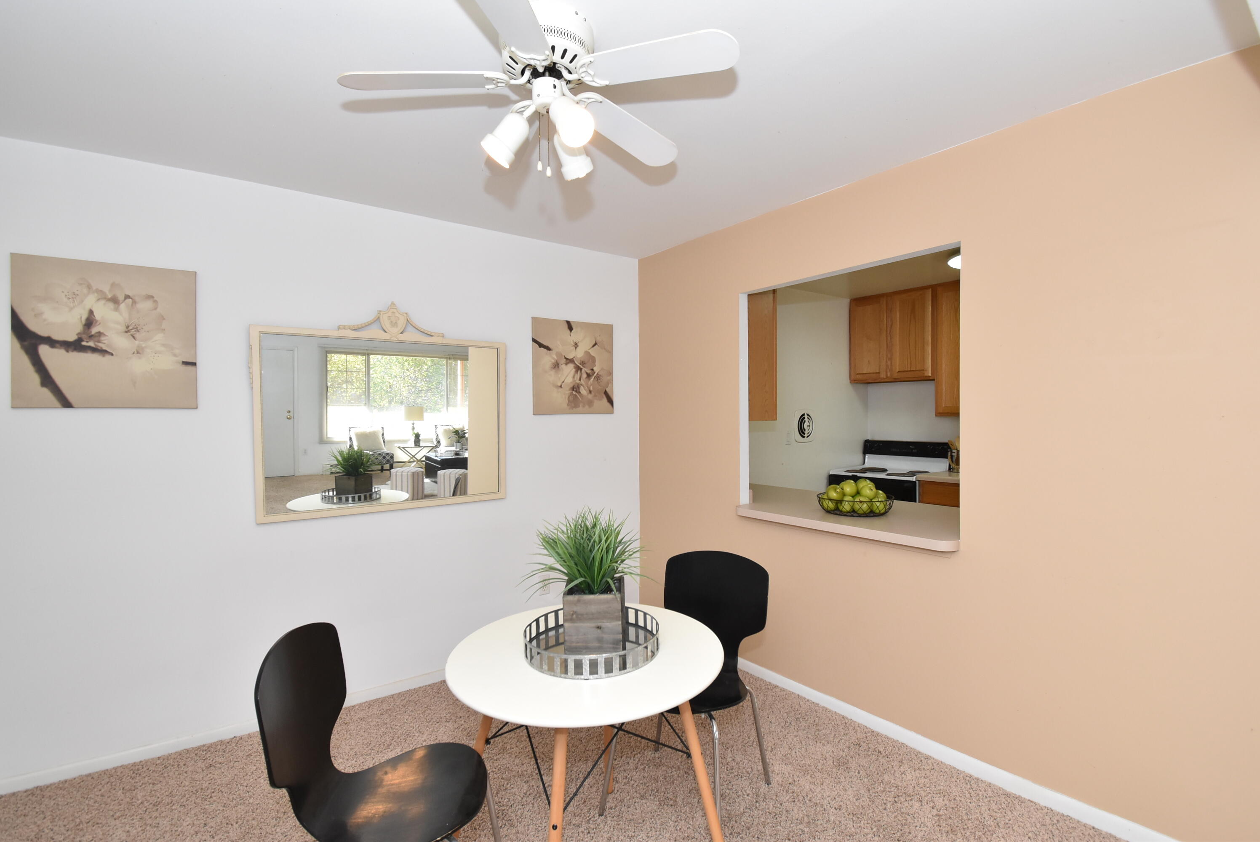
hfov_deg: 94.9
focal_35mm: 16
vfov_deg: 72.2
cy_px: 421
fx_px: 578
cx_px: 630
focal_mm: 11
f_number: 7.1
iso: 800
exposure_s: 1/60
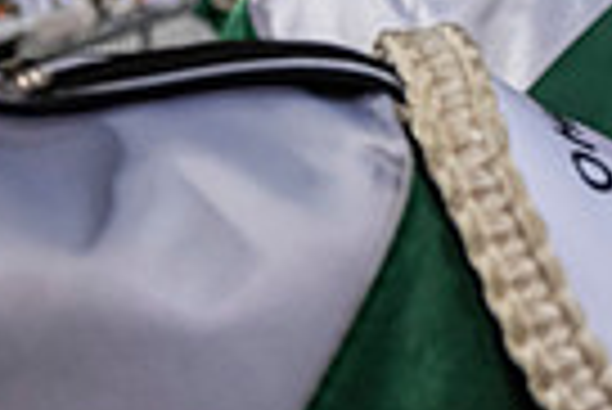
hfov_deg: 17.0
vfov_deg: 12.5
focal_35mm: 102
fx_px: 1736
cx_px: 1058
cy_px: -277
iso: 1250
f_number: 3.2
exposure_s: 1/500
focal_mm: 24
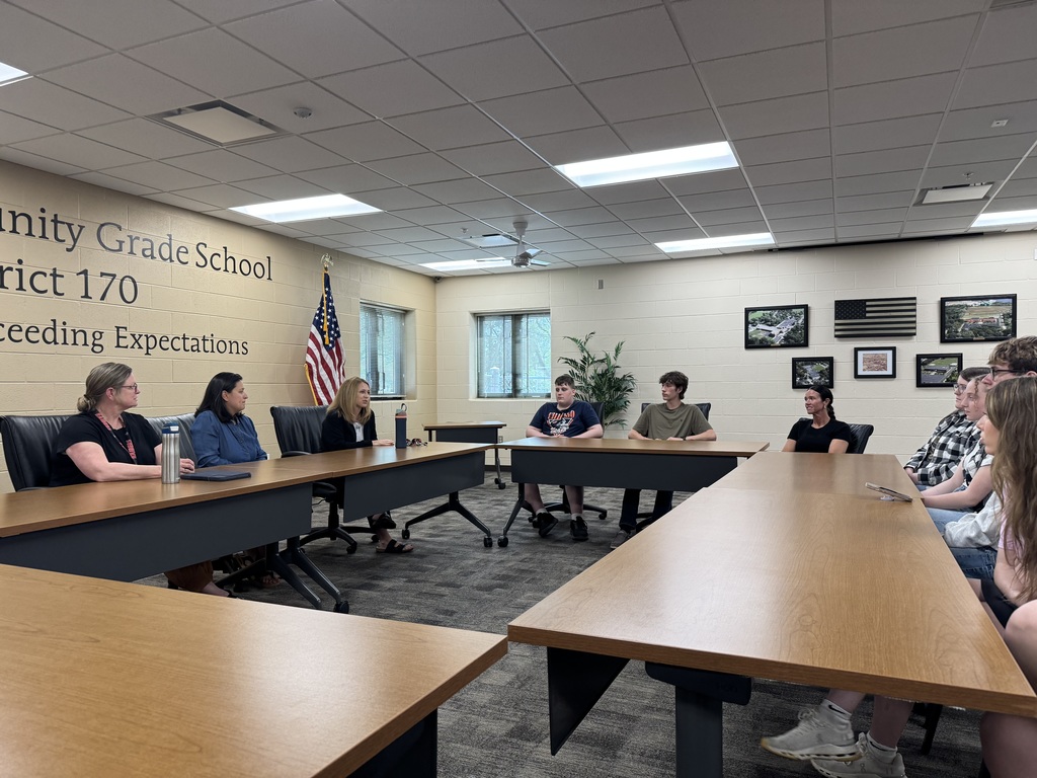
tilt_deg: -1.1
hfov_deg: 71.6
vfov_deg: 56.8
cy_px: 389
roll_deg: +0.9
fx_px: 719
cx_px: 518
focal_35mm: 24
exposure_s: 1/120
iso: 200
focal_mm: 6.76
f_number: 1.78
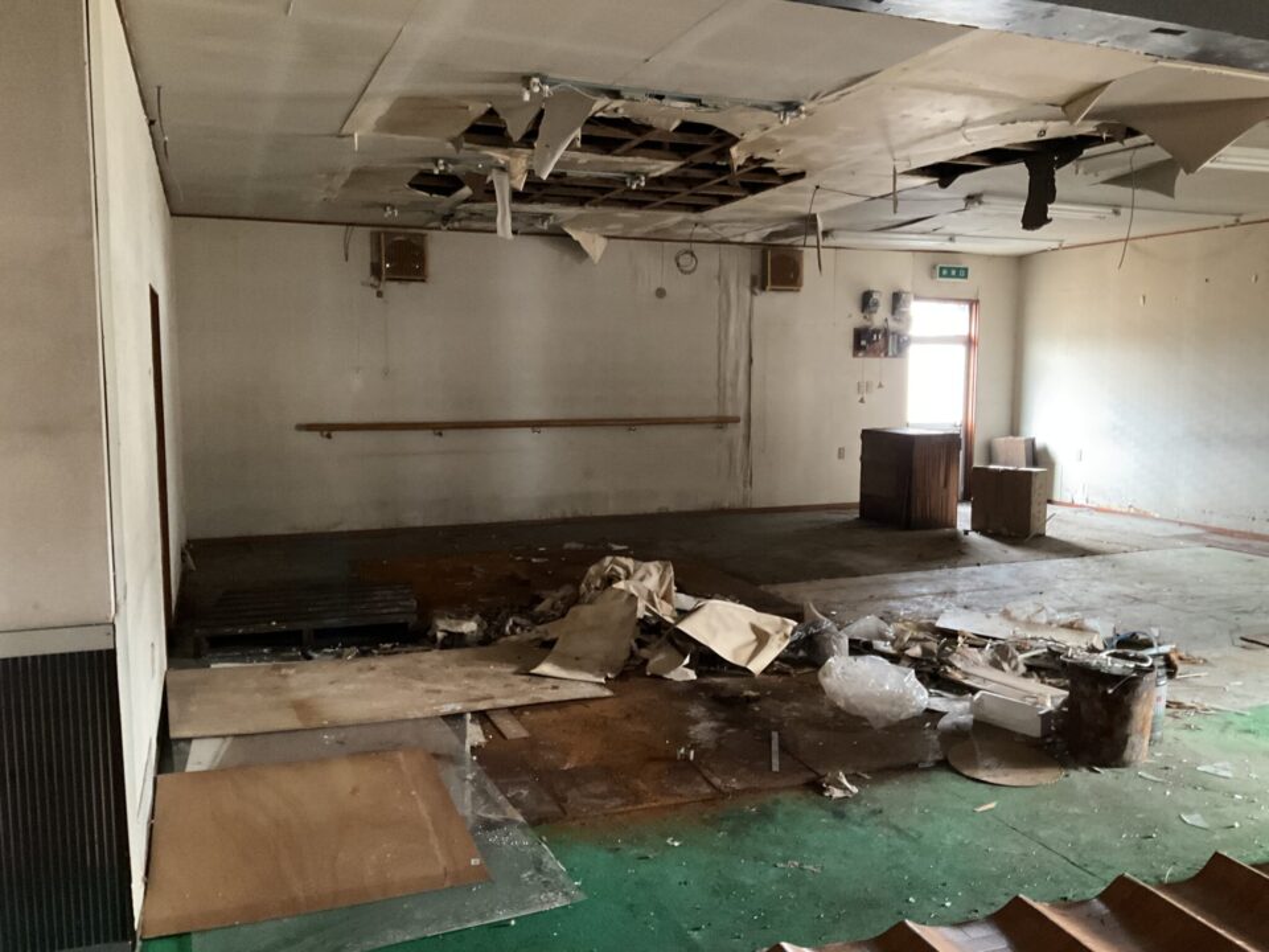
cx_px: 634
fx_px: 1063
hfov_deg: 61.7
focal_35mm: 29
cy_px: 476
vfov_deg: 48.2
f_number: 1.8
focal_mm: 3
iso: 500
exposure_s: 1/30
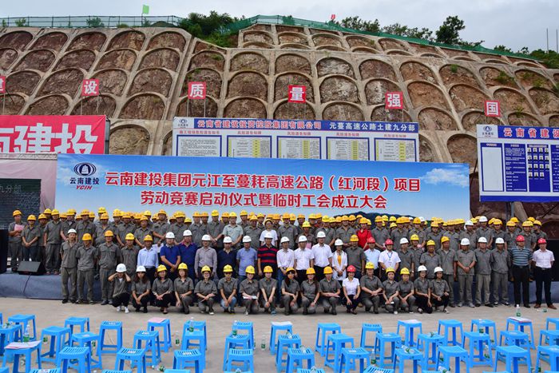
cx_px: 280
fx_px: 419
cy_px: 186
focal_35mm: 27
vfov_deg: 47.9
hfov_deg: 67.4
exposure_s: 1/3200
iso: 800
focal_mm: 18
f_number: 7.1
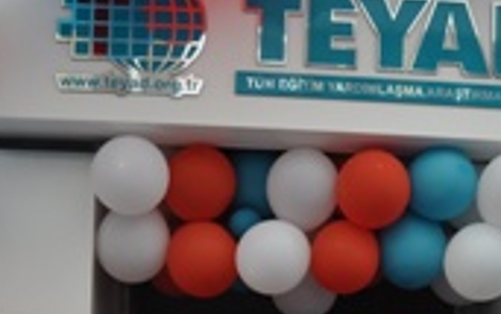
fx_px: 983
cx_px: 311
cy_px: 420
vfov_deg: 17.0
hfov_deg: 28.5
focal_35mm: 72
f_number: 4
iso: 500
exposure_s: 1/60
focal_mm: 18
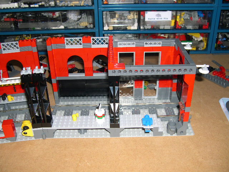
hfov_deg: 49.0
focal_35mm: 38
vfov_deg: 37.7
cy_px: 86
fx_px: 251
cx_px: 114
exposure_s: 1/60
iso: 100
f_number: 2.8
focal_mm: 8
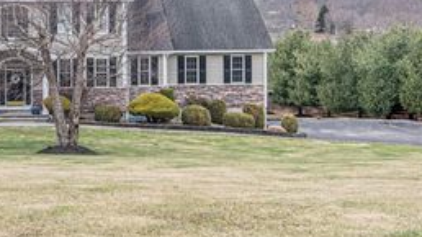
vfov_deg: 16.8
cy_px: 32
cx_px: 111
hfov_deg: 29.3
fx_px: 794
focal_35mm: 71
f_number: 11
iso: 320
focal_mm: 35
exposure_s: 1/250
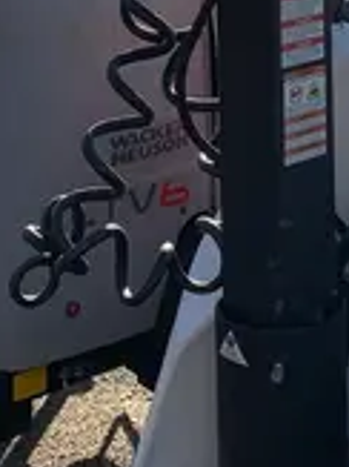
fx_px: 1575
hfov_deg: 12.5
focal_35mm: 117
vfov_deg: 16.0
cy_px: -142
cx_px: 369
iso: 25
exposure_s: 1/2481
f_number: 1.8
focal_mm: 4.25
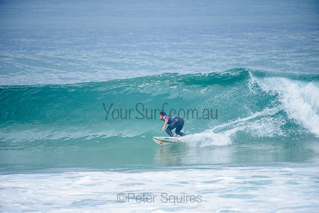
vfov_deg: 2.8
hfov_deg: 4.1
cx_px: 160
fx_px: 4431
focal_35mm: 500
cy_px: 106
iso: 320
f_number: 5.6
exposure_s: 1/2000
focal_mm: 500
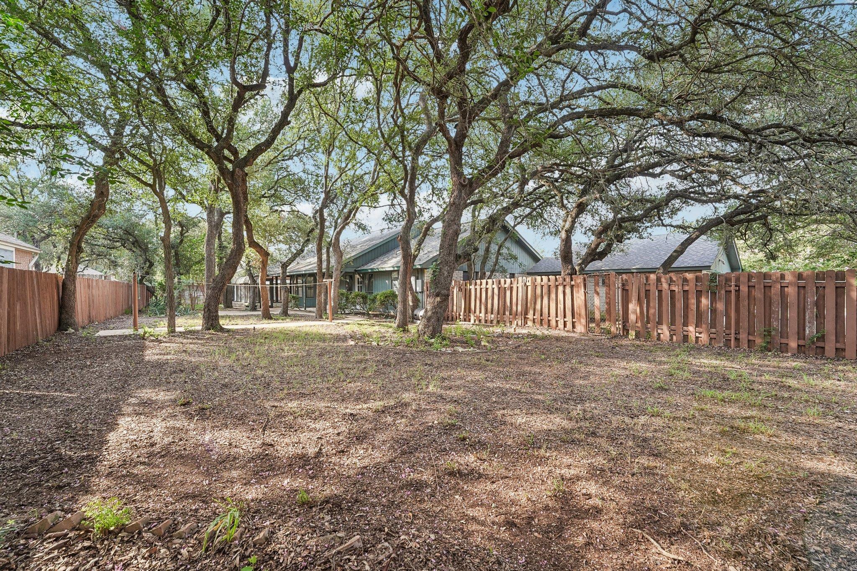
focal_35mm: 14
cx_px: 428
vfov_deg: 81.2
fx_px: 333
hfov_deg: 104.3
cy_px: 286
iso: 400
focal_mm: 14
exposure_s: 1/50
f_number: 8
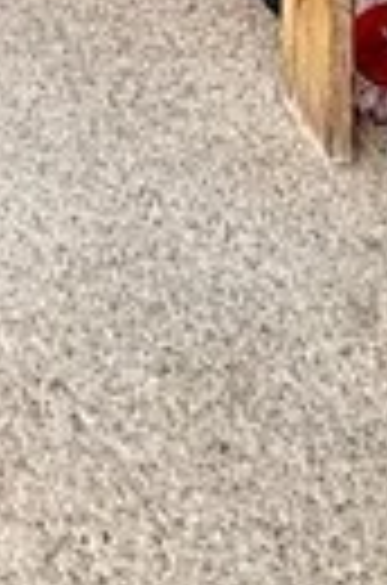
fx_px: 1864
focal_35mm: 115
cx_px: -306
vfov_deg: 12.2
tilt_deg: -3.3
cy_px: -990
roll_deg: +0.1
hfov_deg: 11.1
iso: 64
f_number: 2.2
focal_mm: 2.22
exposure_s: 1/193
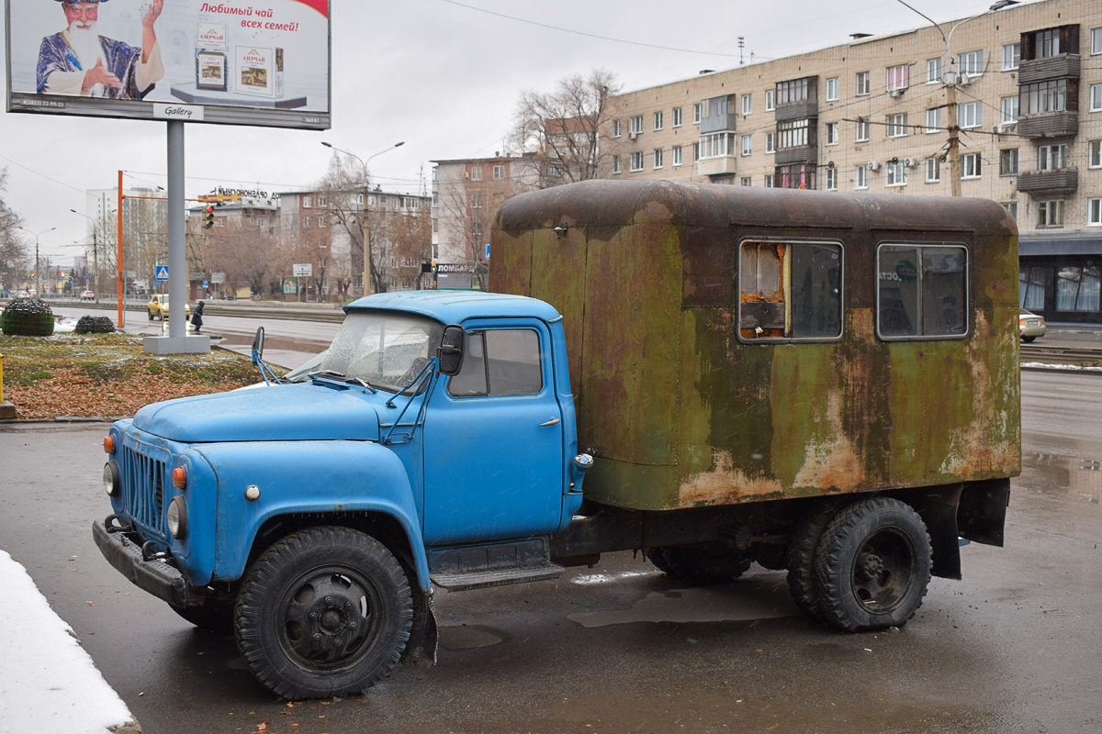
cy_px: 367
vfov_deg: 35.5
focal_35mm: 38
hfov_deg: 51.3
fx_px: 1148
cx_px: 551
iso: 400
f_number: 5
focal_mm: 25
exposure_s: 1/100
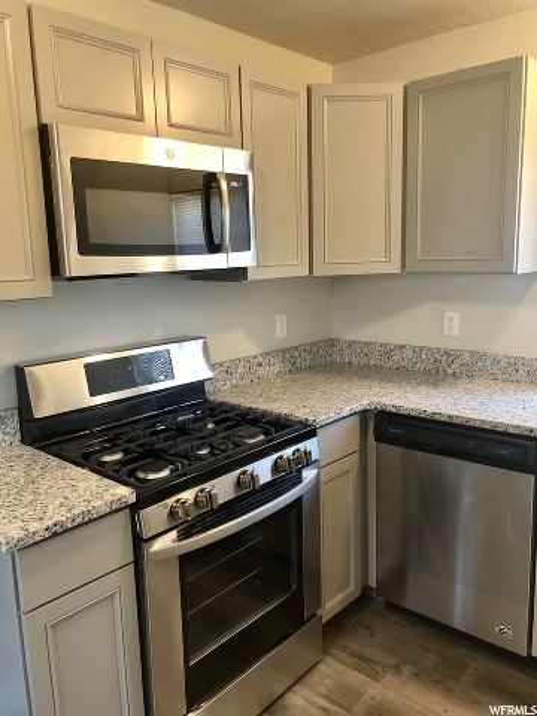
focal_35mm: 28
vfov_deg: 63.4
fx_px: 579
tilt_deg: -9.9
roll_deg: +1.6
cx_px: 268
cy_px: 358
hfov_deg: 49.7
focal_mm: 4
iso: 64
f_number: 1.8
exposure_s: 1/15
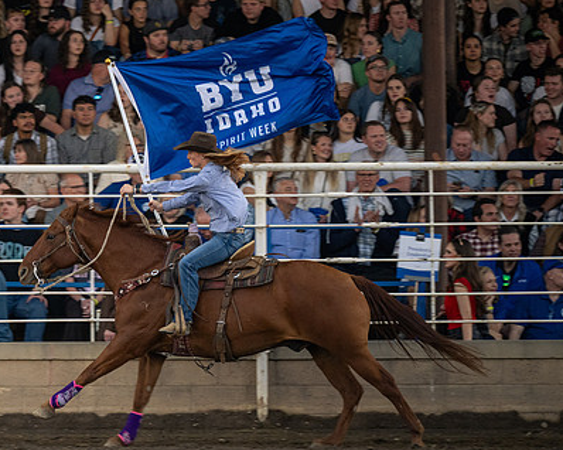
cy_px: 297
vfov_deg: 4.2
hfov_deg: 5.2
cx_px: 139
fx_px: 6145
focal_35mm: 369
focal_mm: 200
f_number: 2.8
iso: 1250
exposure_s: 1/640
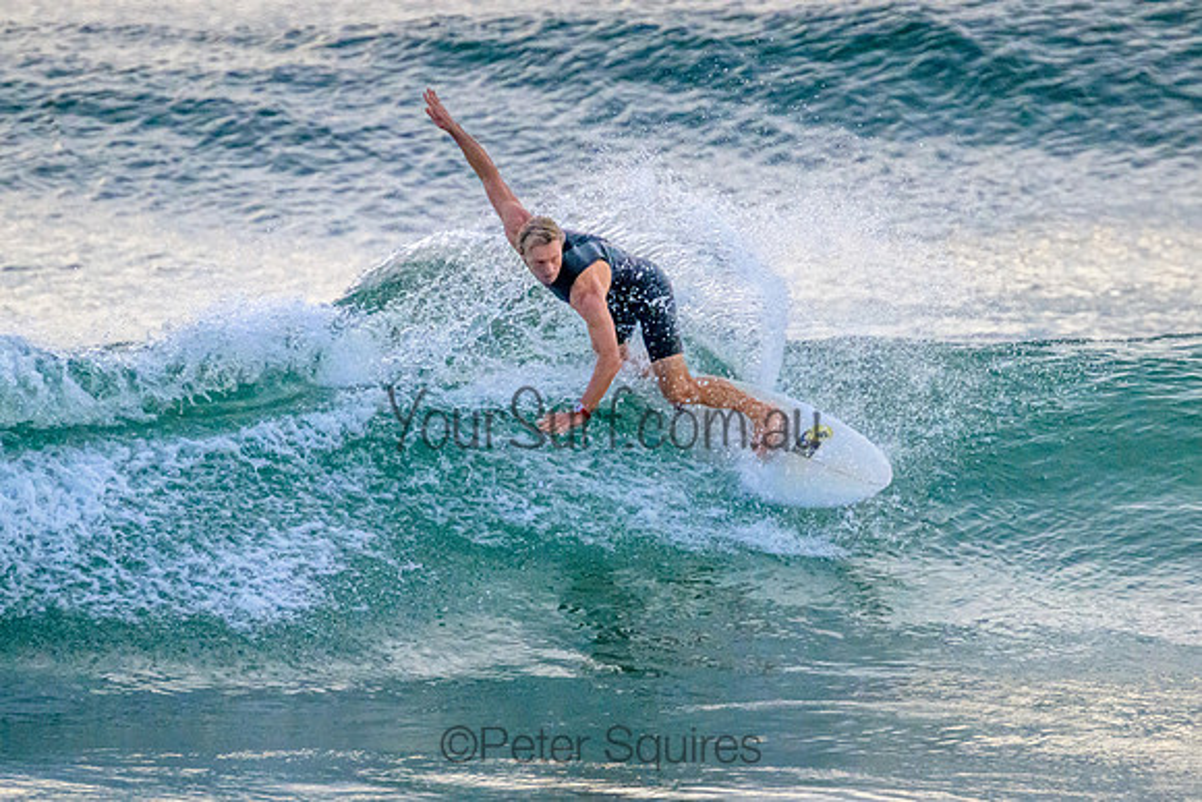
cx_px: 613
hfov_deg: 2.3
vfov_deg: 1.5
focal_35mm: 903
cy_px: 453
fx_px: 30172
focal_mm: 800
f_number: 11
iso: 11400
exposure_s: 1/2000
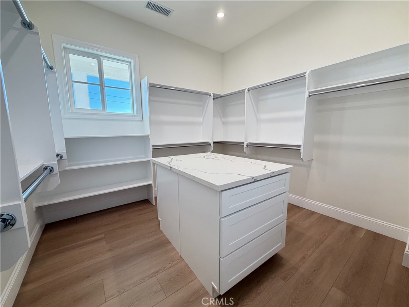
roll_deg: +1.2
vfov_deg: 85.7
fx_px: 165
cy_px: 154
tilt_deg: -8.0
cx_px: 204
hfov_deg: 102.1
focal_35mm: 14
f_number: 2.2
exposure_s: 1/120
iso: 320
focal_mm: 2.22
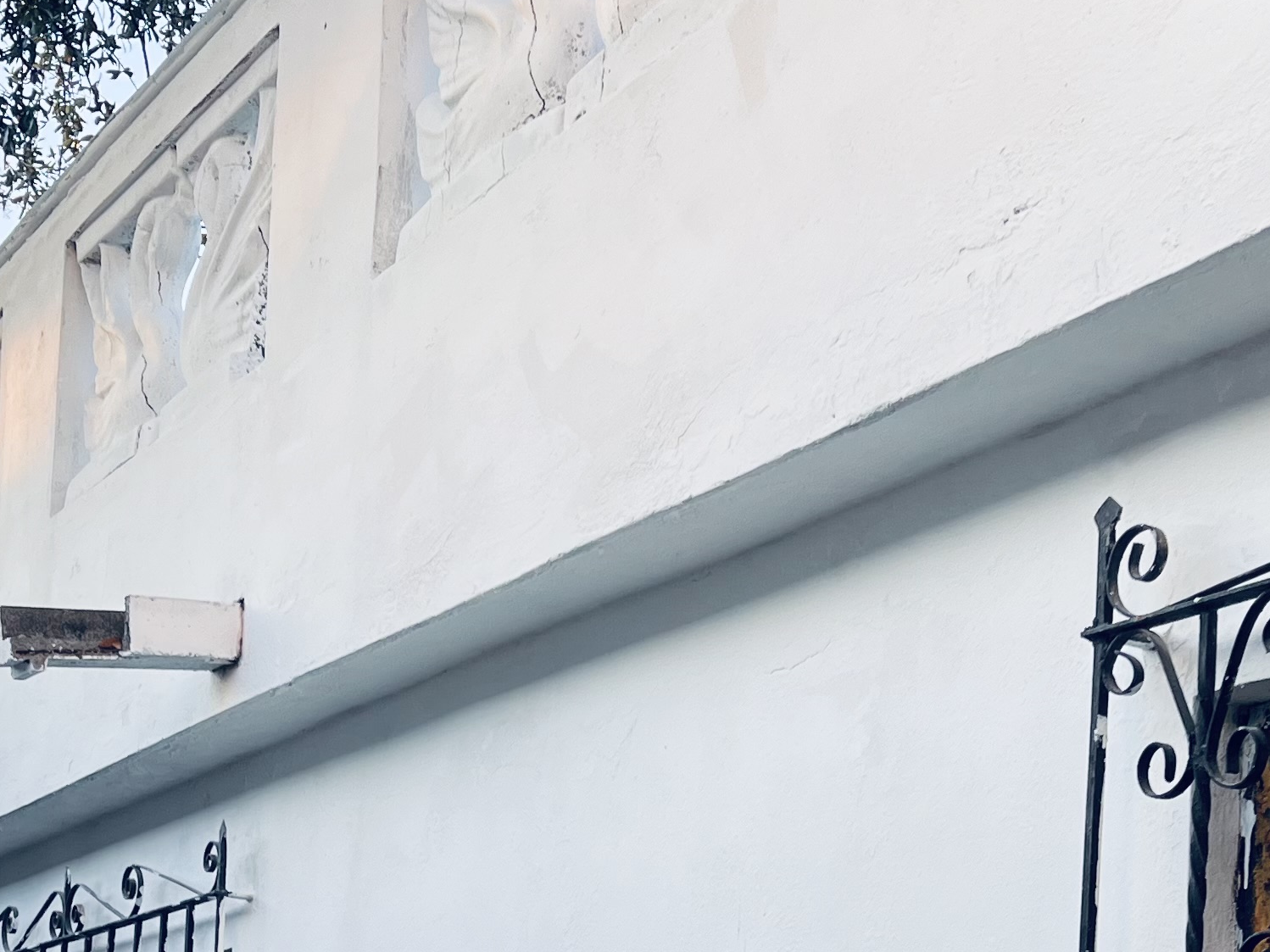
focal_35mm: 70
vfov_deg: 20.0
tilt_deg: +5.4
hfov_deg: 27.7
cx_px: 454
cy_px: 1055
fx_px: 2568
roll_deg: -2.9
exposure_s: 1/353
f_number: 1.5
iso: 50
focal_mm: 5.7
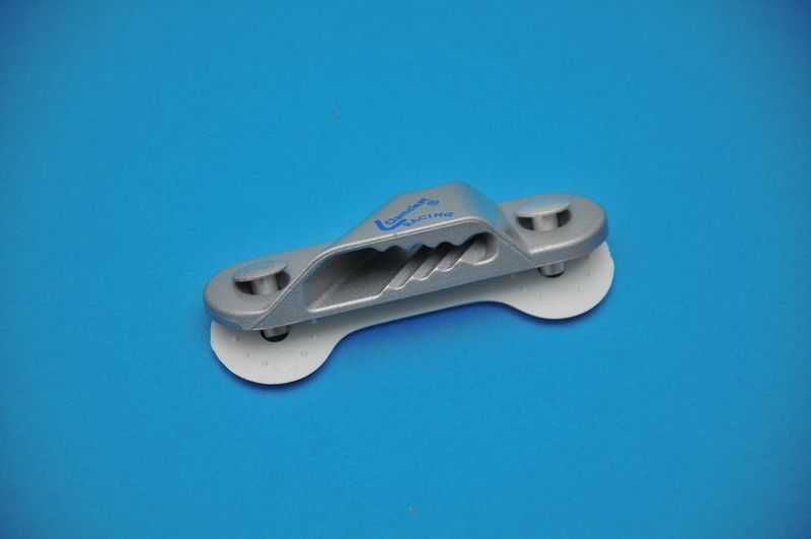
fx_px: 4555
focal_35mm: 202
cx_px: 406
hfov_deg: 10.2
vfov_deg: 6.8
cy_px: 270
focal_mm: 135
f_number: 5.6
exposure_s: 1/60
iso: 500
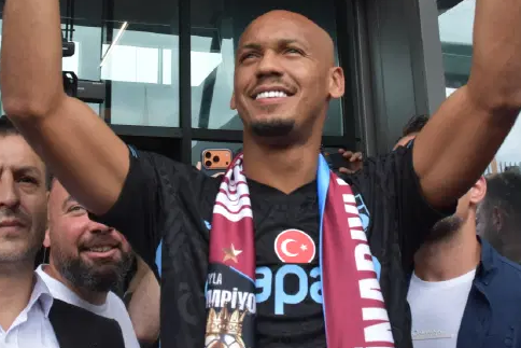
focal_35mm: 60
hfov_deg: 33.4
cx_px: 235
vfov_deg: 22.1
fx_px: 869
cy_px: 38
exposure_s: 1/400
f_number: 8
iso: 800
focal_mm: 22
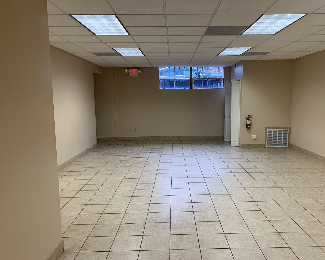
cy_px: 132
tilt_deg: -6.1
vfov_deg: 51.5
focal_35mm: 28
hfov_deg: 62.1
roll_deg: +1.7
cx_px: 179
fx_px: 269
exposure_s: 1/60
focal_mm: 4.25
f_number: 1.8
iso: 50
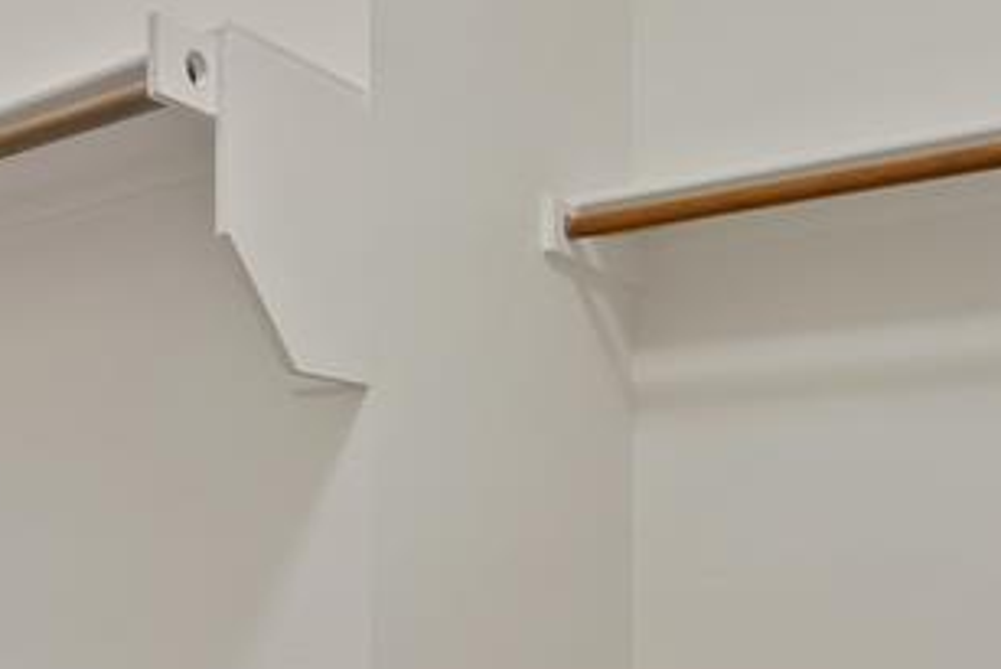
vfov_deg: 32.0
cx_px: 101
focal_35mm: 40
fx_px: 1113
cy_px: 584
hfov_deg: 44.2
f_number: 9
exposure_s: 1/2
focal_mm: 12
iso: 640
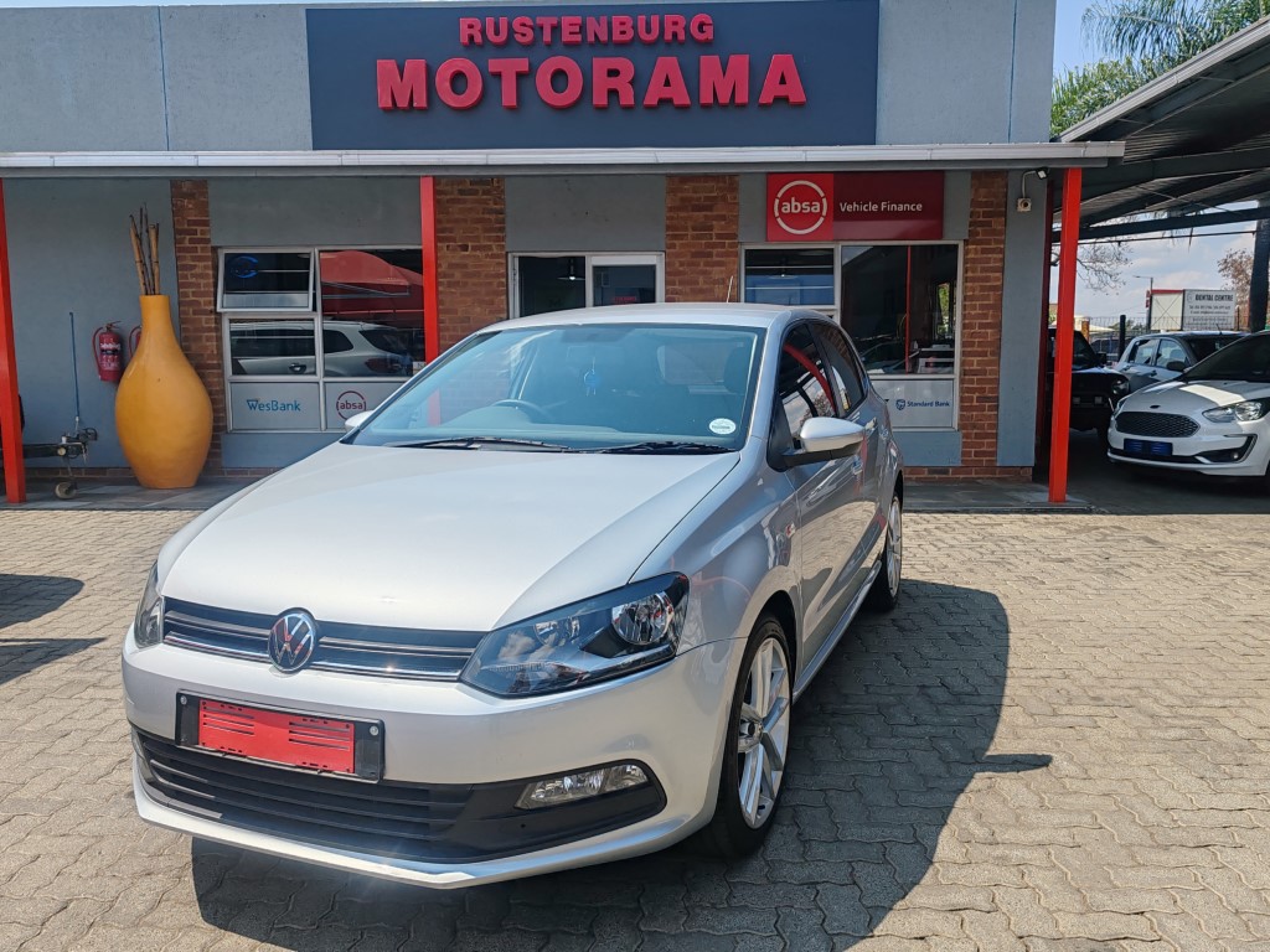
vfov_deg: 51.4
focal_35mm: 27
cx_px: 635
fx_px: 991
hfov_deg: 65.3
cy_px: 476
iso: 50
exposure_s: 1/1500
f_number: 1.9
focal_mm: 6.12
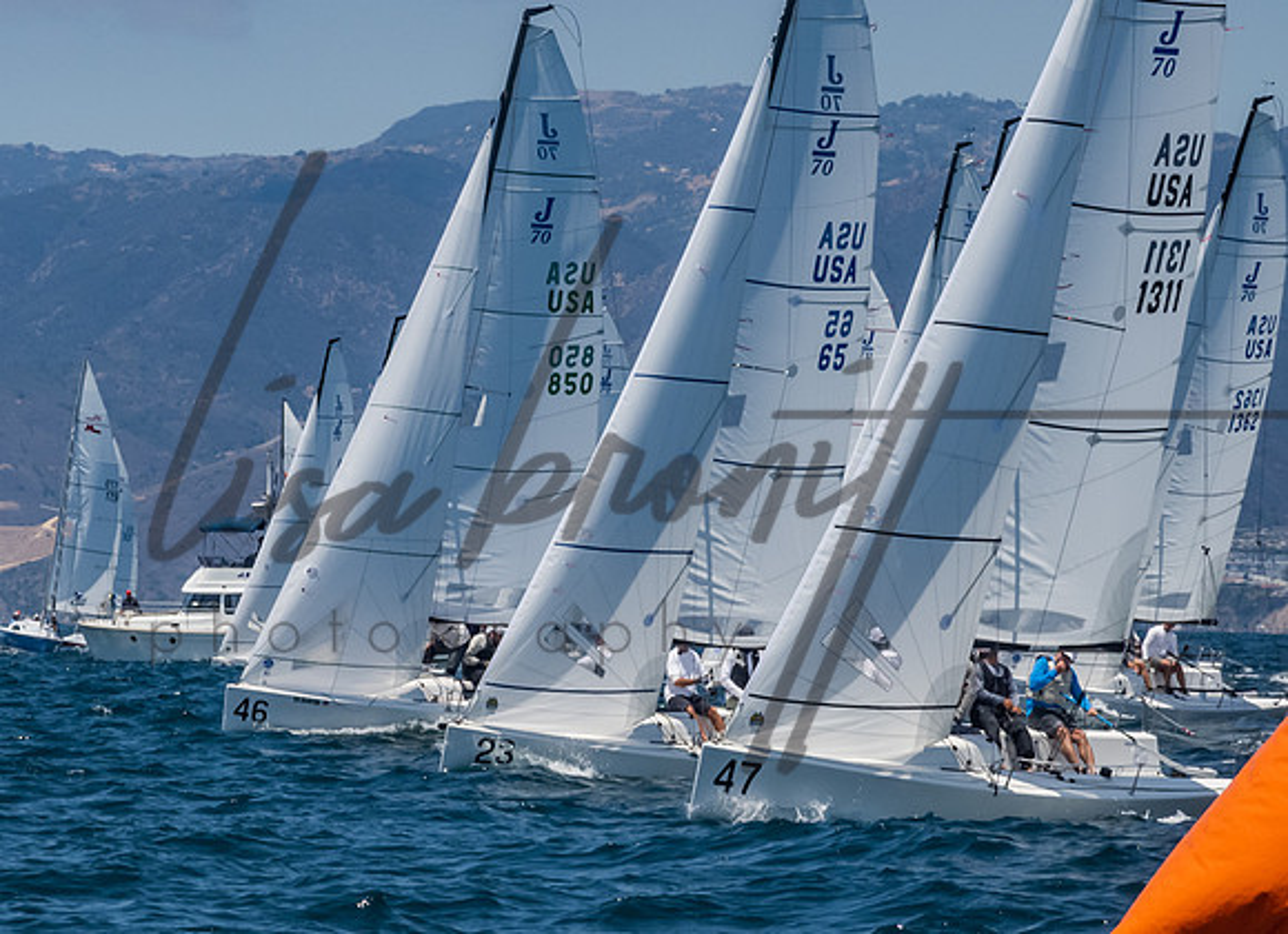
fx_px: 10445
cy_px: 550
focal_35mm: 284
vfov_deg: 5.1
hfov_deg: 7.1
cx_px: 357
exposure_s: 1/1250
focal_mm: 135
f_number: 14
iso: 640
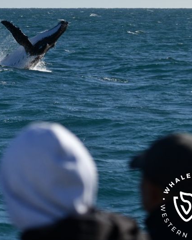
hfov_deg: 11.1
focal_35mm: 139
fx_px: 988
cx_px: 46
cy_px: 120
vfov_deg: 13.9
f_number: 5
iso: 500
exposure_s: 1/8000
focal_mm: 98
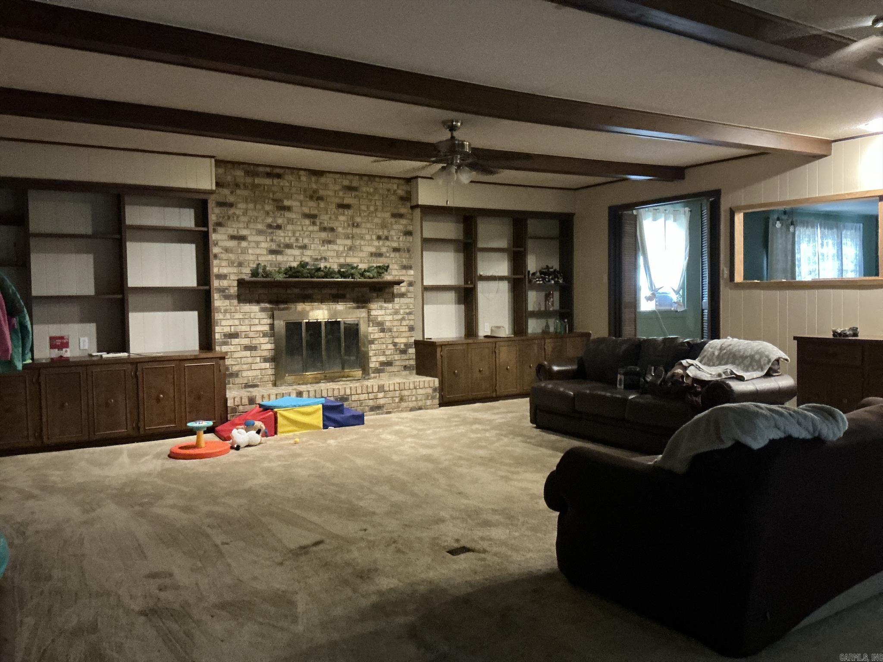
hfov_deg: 63.4
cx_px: 442
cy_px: 331
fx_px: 714
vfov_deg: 49.7
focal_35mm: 28
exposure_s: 1/24
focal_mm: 3
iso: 640
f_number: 1.8
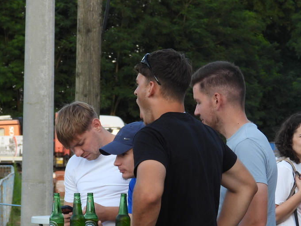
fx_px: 2382
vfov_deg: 5.4
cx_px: 88
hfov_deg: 7.2
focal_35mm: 274
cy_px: 194
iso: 100
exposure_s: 1/160
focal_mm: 27.9
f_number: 4
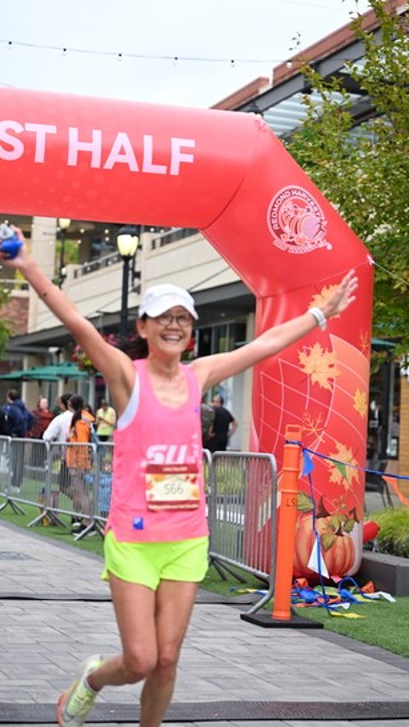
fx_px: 1425
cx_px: 199
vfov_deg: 28.6
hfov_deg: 16.3
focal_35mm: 74
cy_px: 363
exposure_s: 1/2000
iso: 640
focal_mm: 70
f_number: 2.8
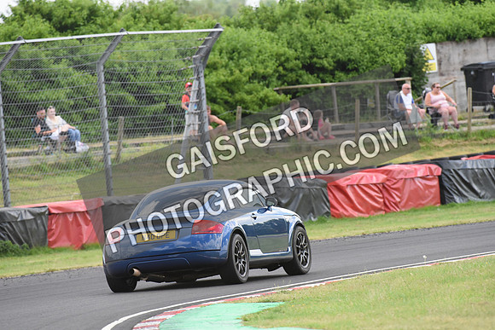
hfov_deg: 5.2
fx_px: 5501
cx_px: 248
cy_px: 165
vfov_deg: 3.4
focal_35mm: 400
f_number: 7.1
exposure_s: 1/1000
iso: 3600
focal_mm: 400
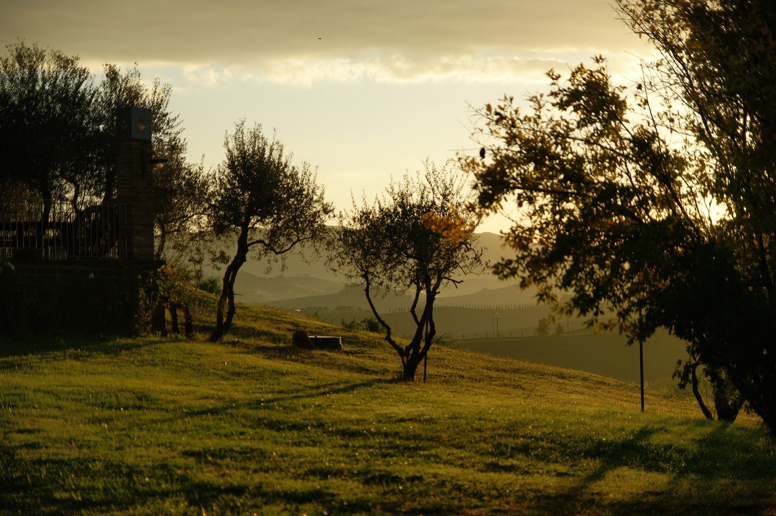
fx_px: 1616
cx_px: 388
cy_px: 258
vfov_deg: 18.2
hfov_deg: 27.0
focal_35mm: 75
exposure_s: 1/1600
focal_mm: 50
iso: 100
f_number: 2.8
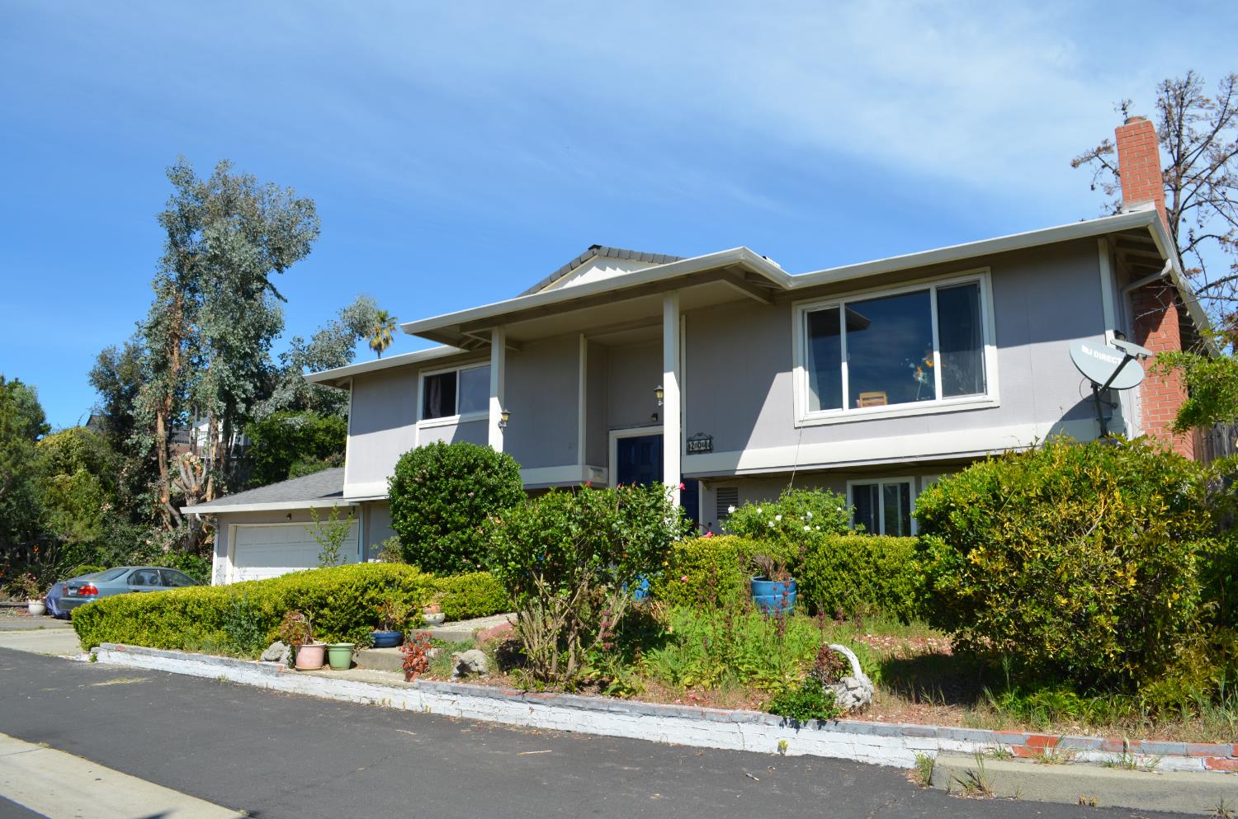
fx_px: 926
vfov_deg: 47.7
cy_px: 410
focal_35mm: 27
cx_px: 619
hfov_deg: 67.5
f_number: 8
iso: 100
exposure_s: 1/250
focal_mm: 18
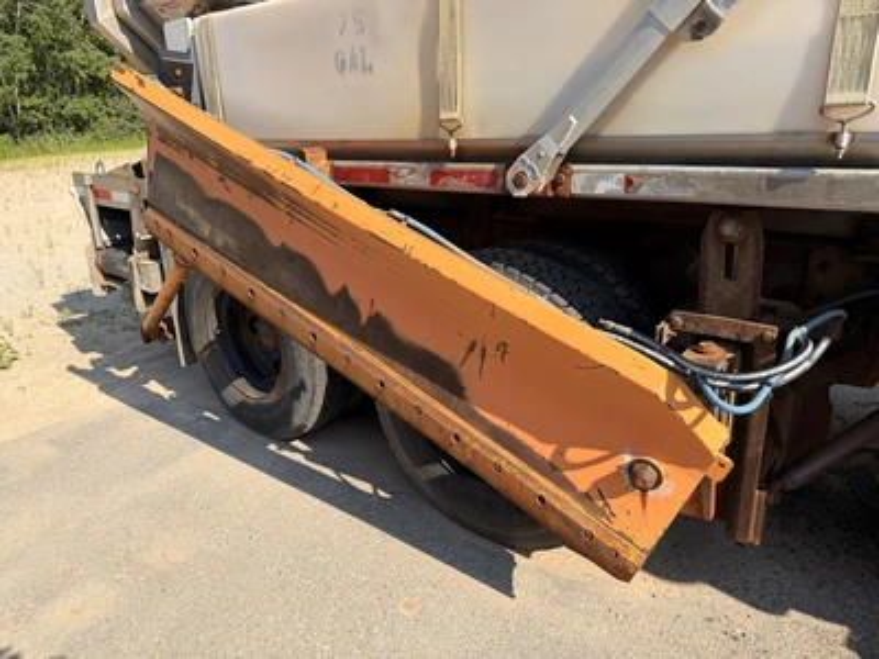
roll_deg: +2.0
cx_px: 440
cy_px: 330
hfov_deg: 71.6
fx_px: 609
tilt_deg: -18.3
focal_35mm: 24
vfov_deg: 56.8
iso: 80
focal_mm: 6.76
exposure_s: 1/3021
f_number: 1.78
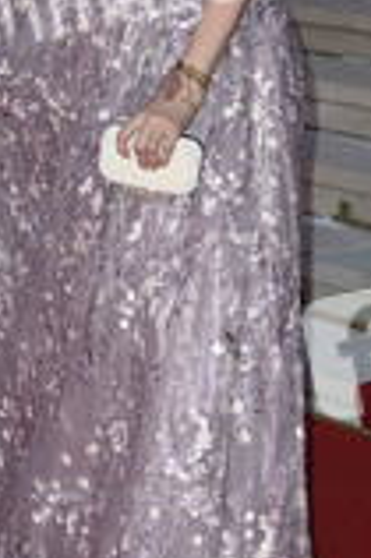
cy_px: 159
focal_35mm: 142
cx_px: 163
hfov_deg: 9.6
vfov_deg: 14.4
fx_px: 2200
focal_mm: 56
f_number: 5.6
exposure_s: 1/200
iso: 1600
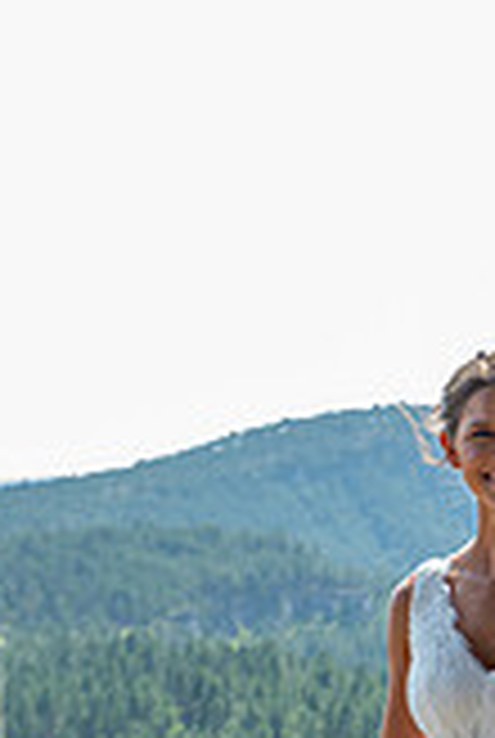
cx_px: 576
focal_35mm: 126
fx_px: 2588
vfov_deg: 16.0
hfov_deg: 10.8
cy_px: 698
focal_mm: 46
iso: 125
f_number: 4.5
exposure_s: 1/160
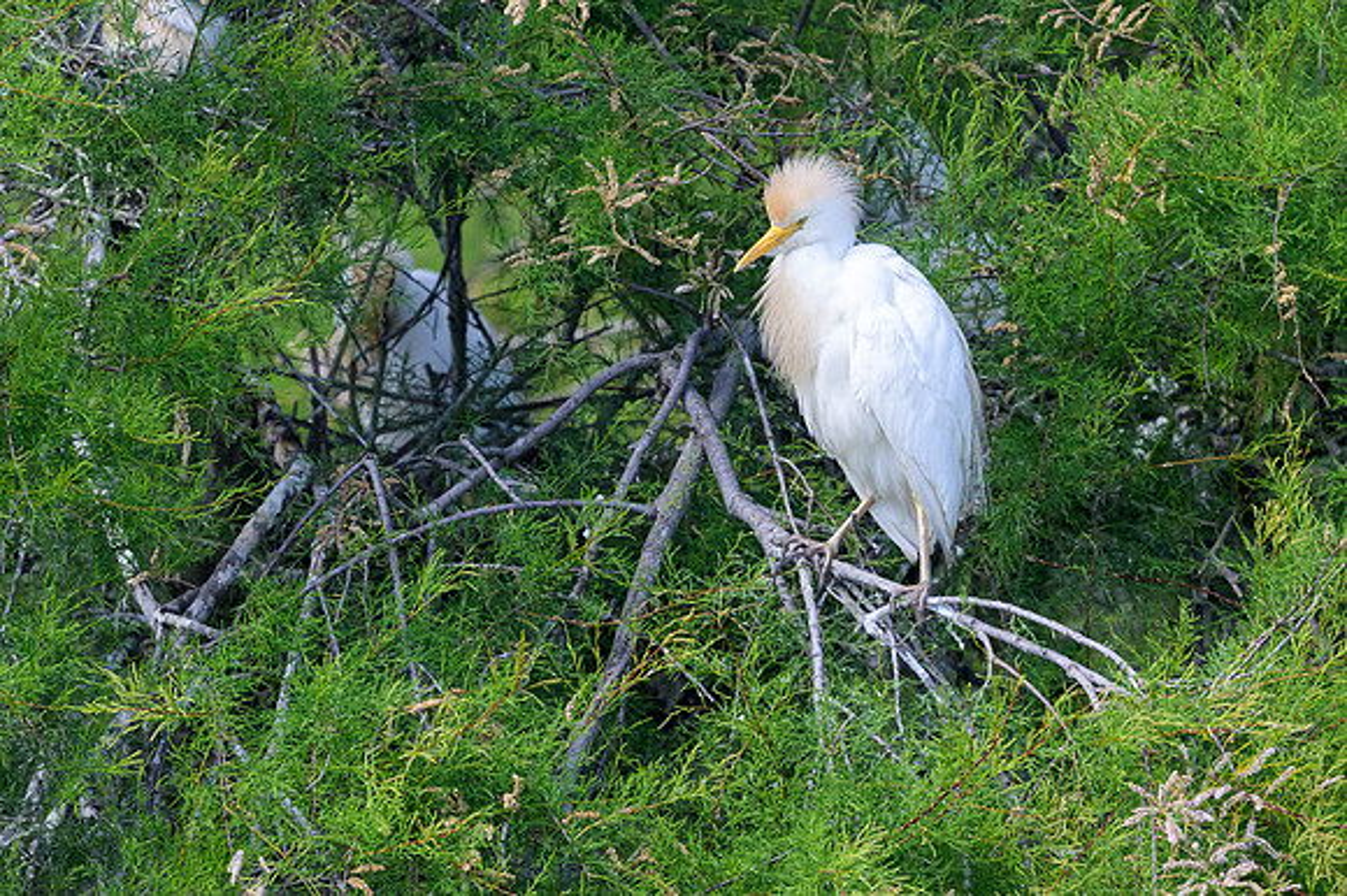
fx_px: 41805
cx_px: 541
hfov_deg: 1.8
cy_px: 363
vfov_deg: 1.2
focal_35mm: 1118
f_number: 5
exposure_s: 1/5000
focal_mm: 560
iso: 2000
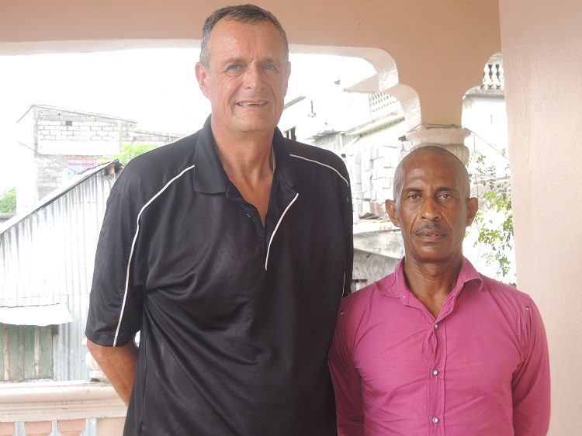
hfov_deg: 34.9
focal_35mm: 55
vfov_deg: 26.5
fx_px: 924
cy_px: 218
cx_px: 291
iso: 110
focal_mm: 9.9
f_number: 4
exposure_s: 1/80
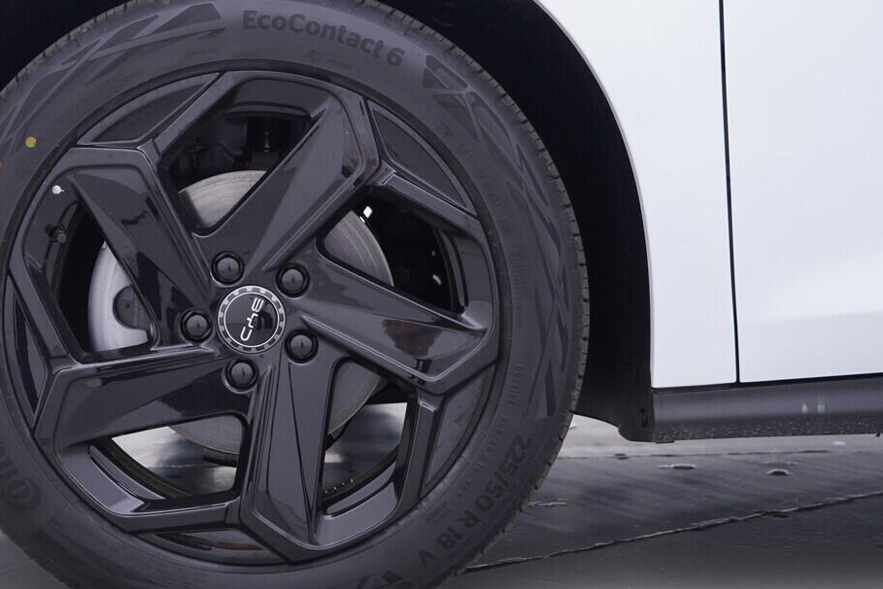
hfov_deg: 34.6
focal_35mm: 57
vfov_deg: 23.8
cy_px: 307
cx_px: 263
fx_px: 1398
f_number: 3.5
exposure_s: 1/60
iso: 125
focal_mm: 24
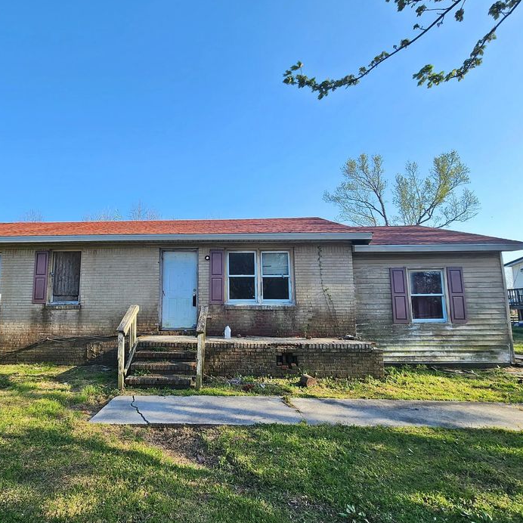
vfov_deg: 84.0
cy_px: 263
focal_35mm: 17
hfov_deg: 83.0
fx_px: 291
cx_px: 211
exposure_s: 1/1084
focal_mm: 2.2
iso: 50
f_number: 2.2
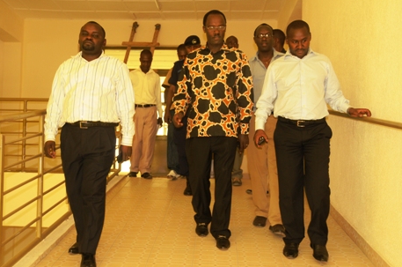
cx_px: 184
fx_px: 513
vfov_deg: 29.1
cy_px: 137
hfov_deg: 42.8
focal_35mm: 46
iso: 500
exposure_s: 1/100
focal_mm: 28
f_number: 4.5
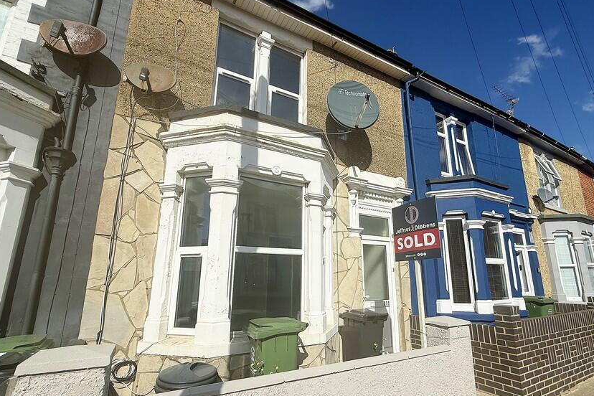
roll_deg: +0.8
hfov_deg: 89.8
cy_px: 209
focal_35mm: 18
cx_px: 324
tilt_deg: +14.0
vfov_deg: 67.3
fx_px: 297
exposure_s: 1/6173
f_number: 2.2
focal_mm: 2.22
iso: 50
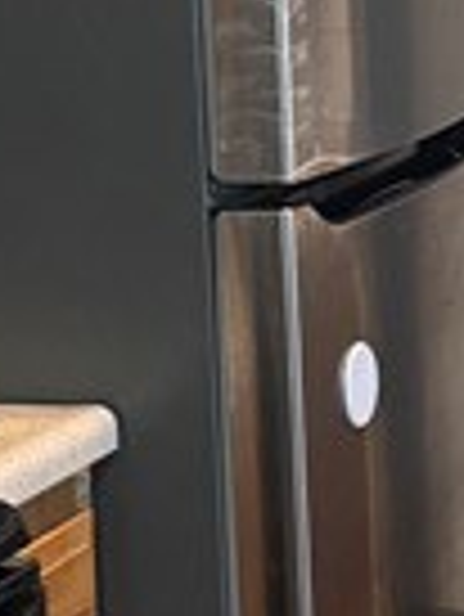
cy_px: 378
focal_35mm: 179
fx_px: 3194
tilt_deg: -12.3
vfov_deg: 11.0
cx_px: 797
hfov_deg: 8.1
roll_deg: +0.7
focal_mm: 6.76
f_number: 1.78
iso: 320
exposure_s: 1/60
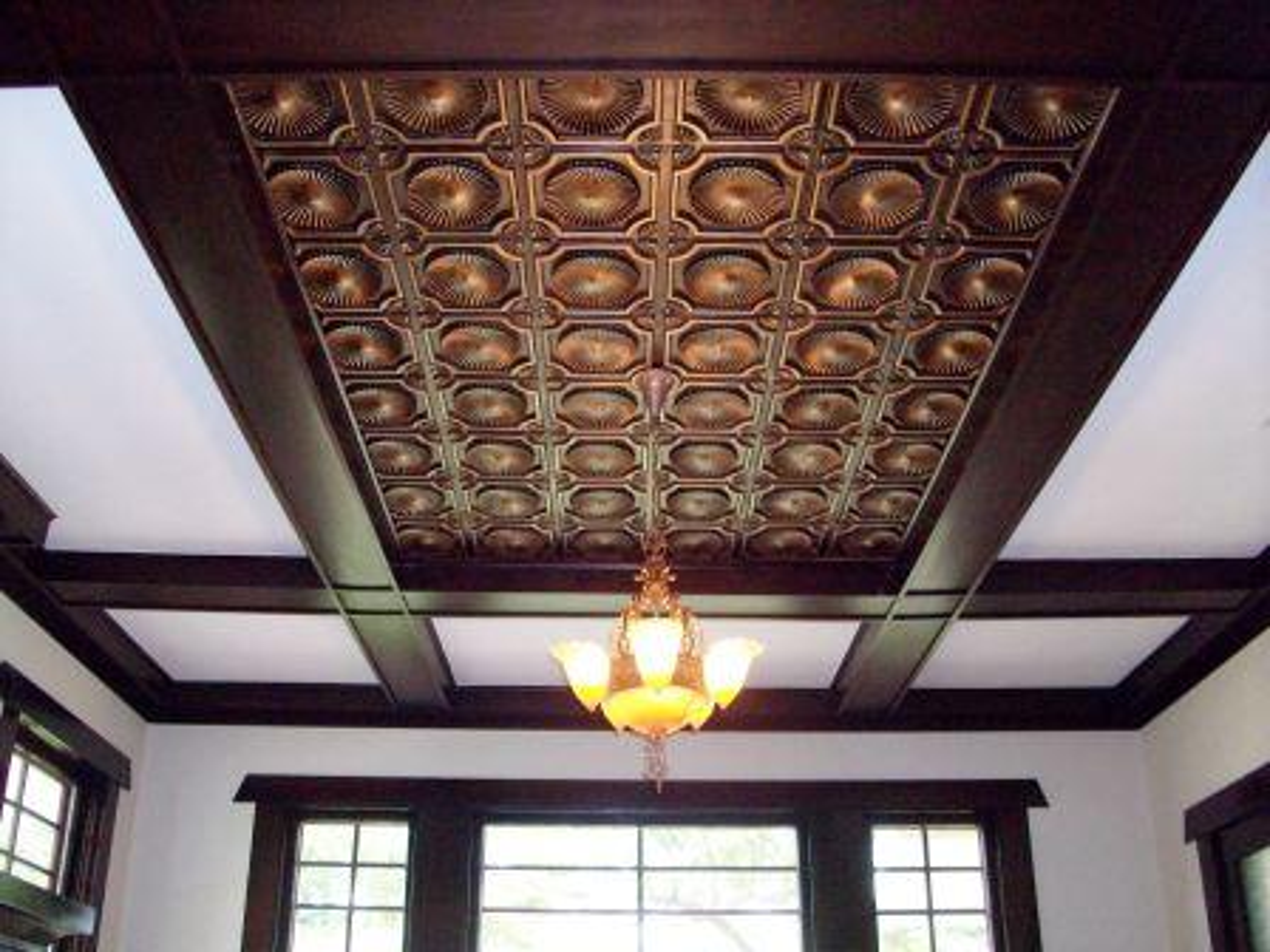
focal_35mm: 34
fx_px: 1247
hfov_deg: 54.0
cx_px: 635
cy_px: 476
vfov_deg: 41.8
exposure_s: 1/60
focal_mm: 5.7
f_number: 2.8
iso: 200
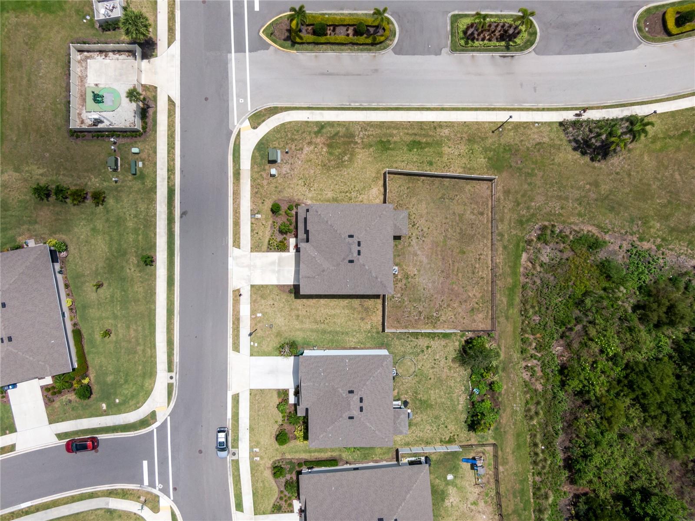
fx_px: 482
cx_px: 348
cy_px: 260
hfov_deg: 71.6
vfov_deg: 56.8
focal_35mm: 24
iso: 100
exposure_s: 1/2500
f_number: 2.8
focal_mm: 4.39
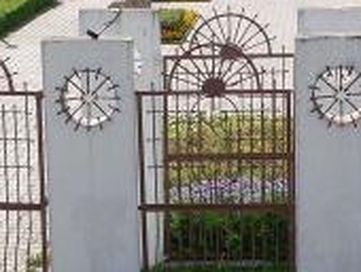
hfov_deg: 16.2
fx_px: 1264
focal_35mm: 121
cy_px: 19
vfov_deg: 12.2
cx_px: 274
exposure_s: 1/640
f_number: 5.6
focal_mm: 7.6
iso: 200
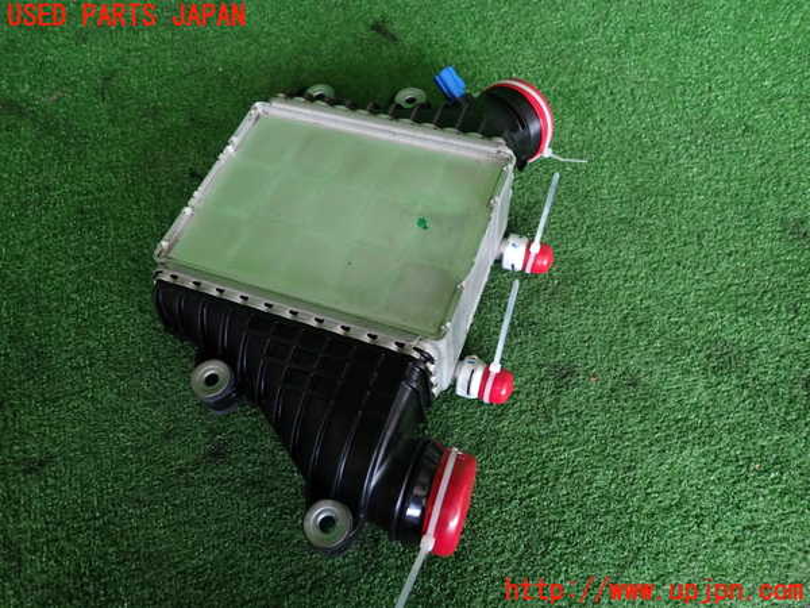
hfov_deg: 69.4
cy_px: 304
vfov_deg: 54.9
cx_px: 405
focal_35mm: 25
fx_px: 585
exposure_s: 1/60
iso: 125
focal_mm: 4.5
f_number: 2
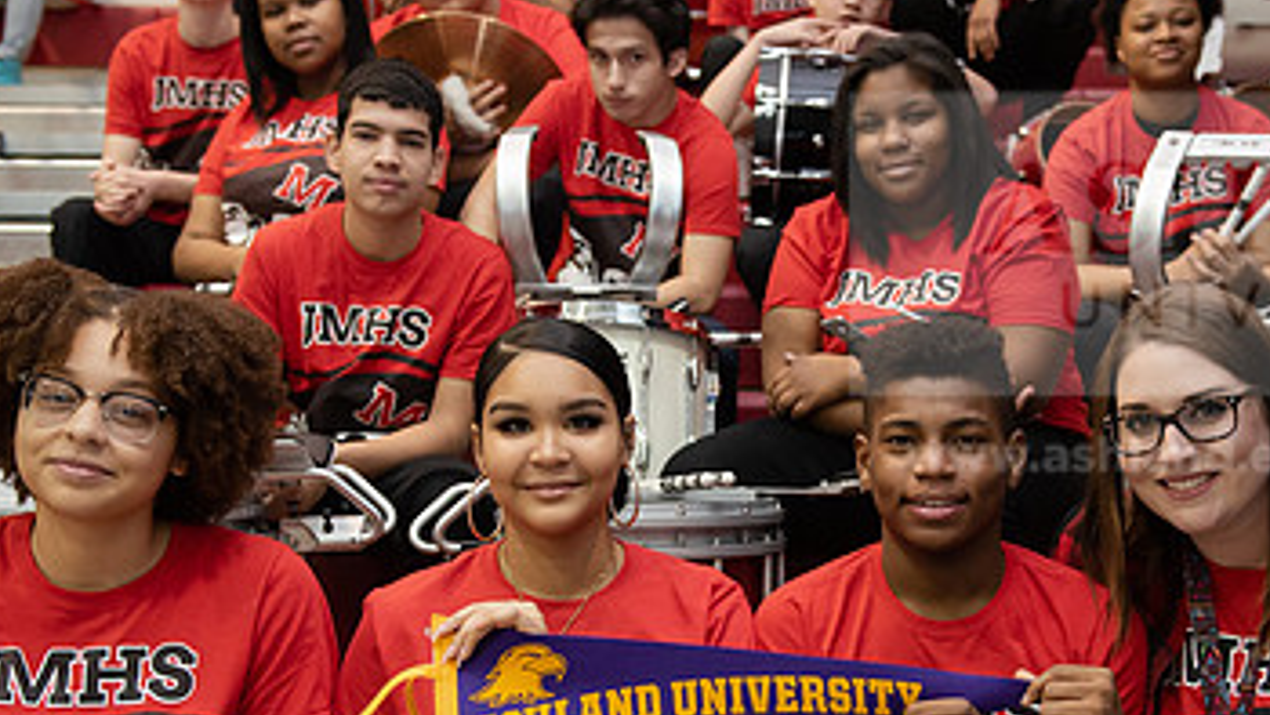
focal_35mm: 59
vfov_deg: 20.2
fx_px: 1987
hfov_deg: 35.4
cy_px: 532
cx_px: 740
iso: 2000
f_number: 3.5
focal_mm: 34
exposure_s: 1/160
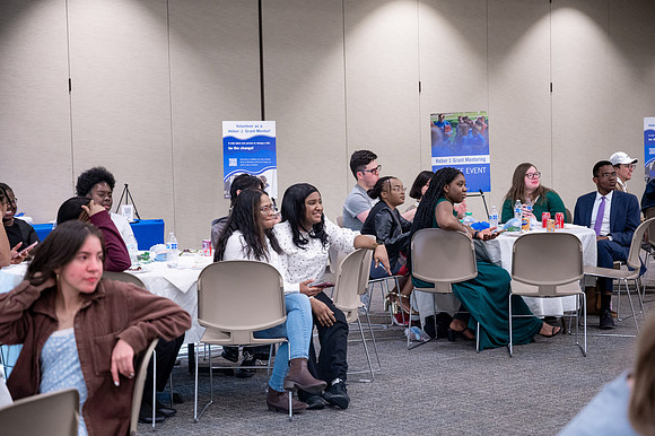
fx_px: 1273
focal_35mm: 70
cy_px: 218
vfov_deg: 19.4
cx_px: 328
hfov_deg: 28.9
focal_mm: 70
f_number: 4
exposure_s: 1/200
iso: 1600
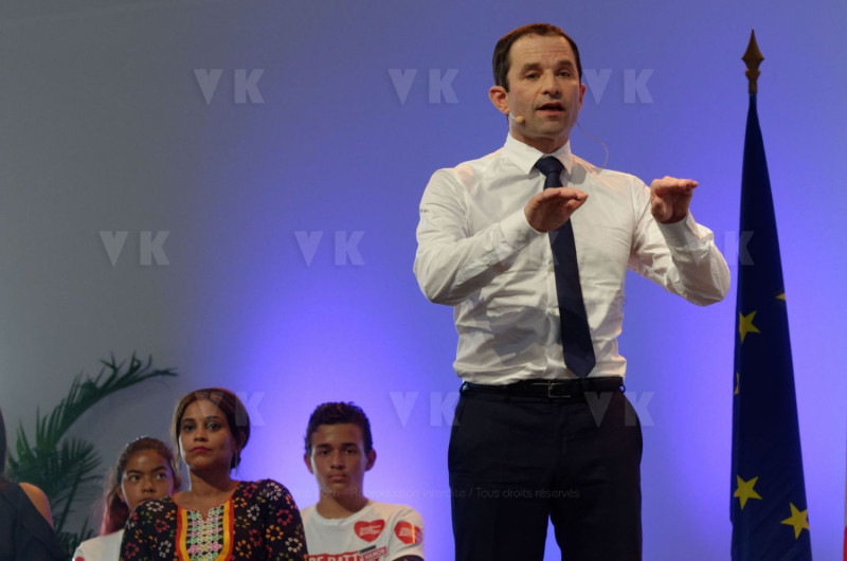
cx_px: 424
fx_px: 3522
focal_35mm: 150
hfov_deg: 13.7
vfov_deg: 9.1
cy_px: 280
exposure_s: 1/160
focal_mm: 100
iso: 1000
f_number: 5.6
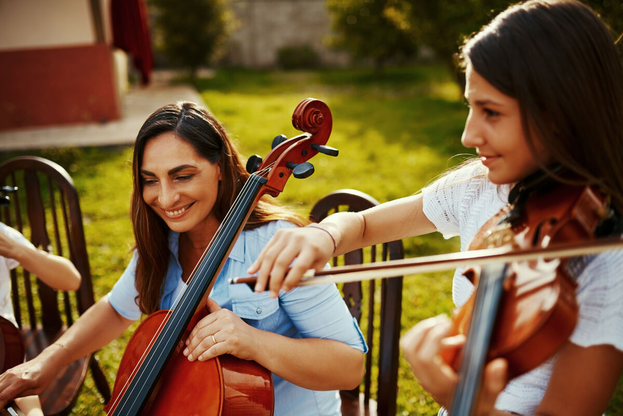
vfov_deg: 37.9
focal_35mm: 35
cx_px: 312
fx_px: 606
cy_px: 208
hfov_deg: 54.4
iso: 200
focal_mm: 35
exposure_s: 1/4000
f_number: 1.8
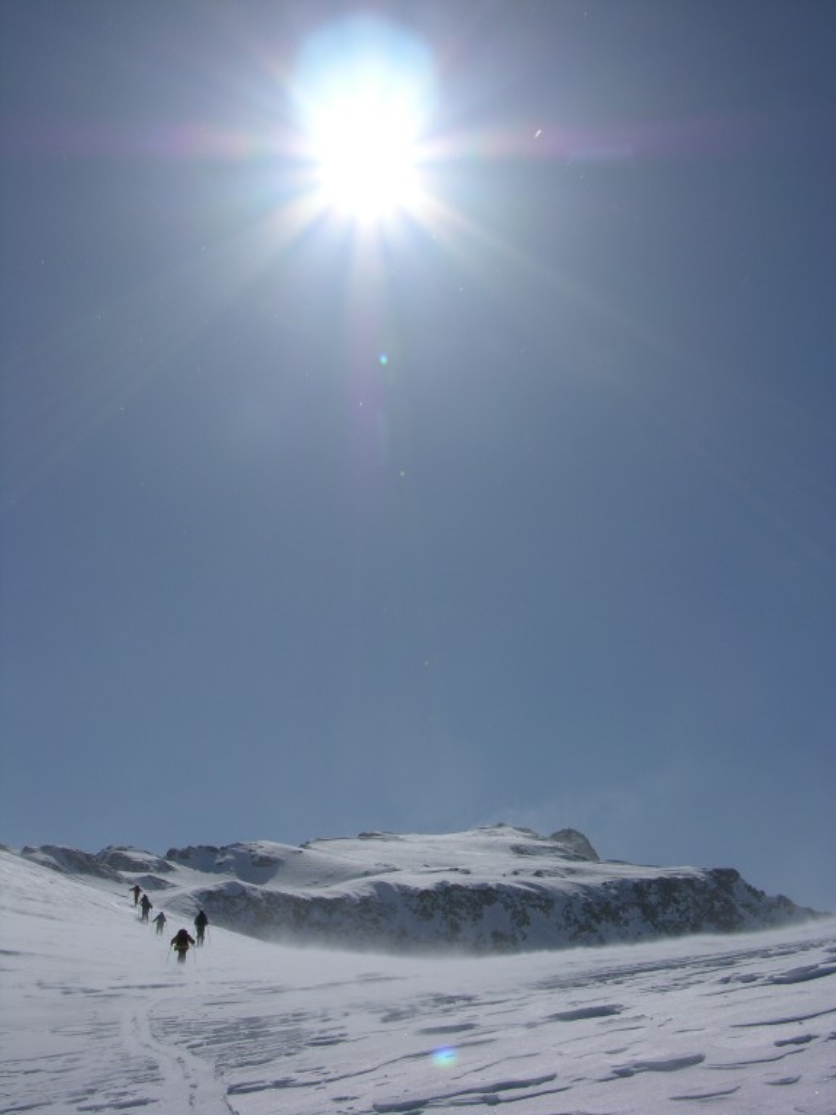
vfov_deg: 41.2
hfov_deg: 31.5
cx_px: 418
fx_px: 1481
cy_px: 558
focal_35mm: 46
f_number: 7.5
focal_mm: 11.6
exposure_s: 1/893
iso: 50
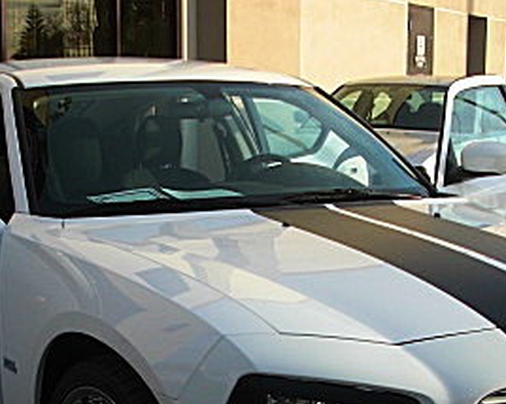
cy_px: 359
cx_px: 177
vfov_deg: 18.0
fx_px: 1257
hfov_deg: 22.7
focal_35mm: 84
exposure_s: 1/400
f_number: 2.8
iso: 50
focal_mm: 6.3
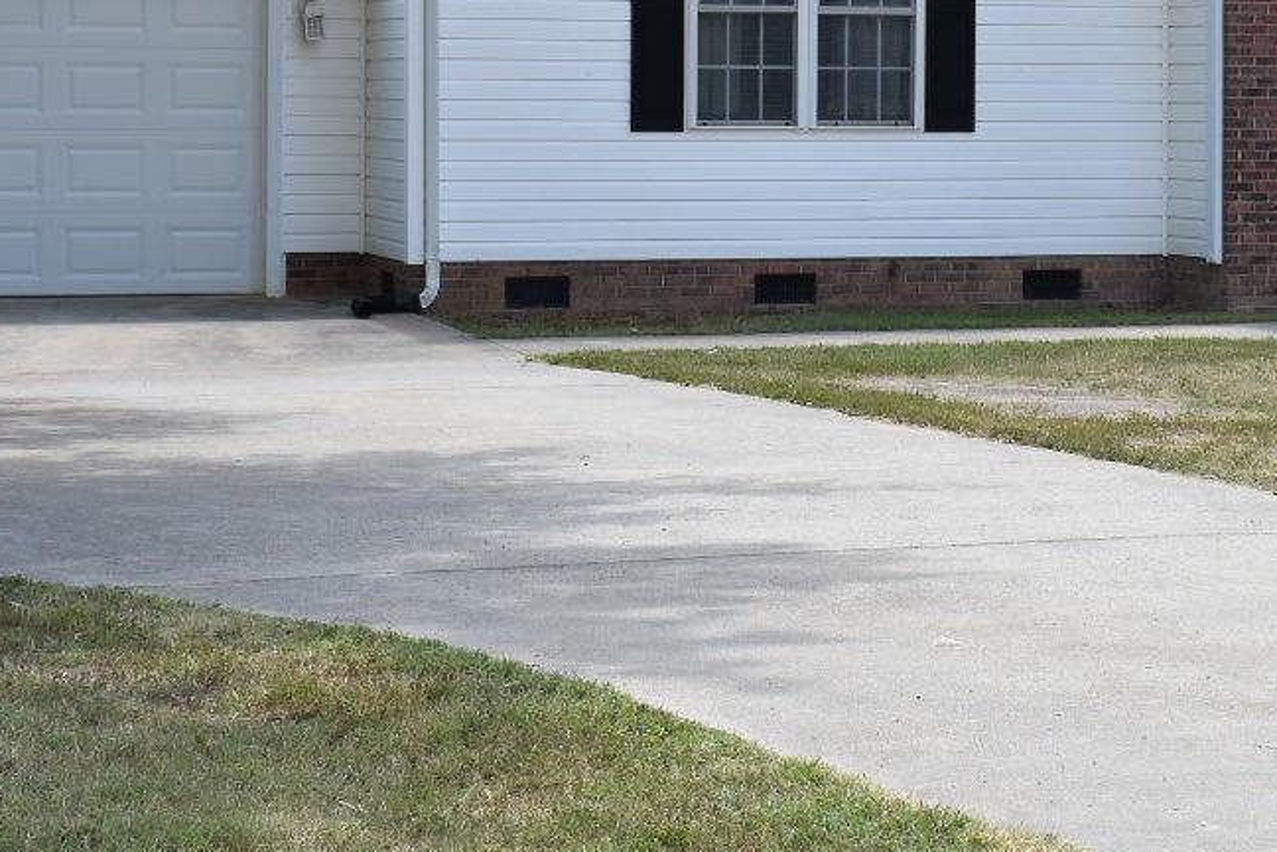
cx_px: 818
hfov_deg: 19.4
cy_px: 22
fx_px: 3724
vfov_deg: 12.9
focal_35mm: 105
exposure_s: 1/250
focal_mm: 28
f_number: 8
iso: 200
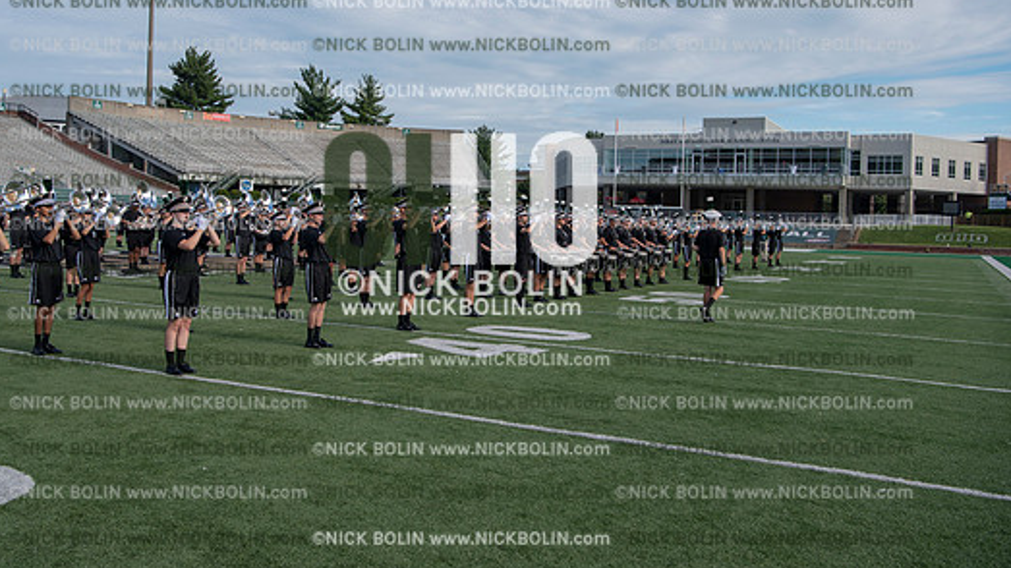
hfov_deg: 55.2
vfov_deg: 32.7
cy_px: 225
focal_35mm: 36
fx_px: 965
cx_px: 460
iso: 100
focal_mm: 31
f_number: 5.6
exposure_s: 1/640
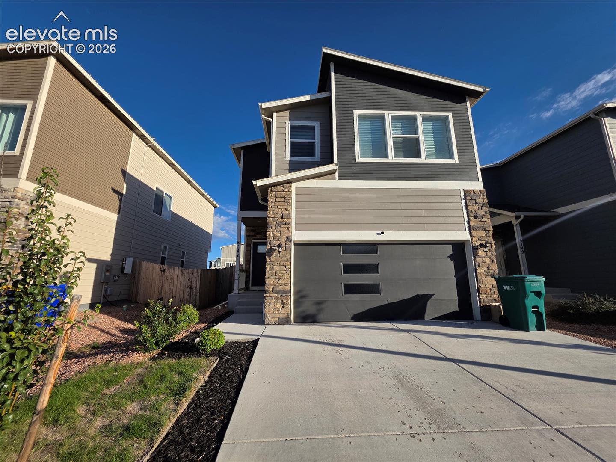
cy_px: 231
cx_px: 308
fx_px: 231
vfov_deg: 89.9
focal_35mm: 13
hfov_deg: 106.2
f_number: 1.9
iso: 40
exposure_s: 1/2222
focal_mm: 2.2
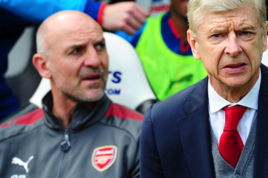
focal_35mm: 290
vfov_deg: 4.7
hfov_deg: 7.1
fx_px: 2157
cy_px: 75
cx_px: 186
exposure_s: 1/640
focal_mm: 200
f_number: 4.5
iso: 450
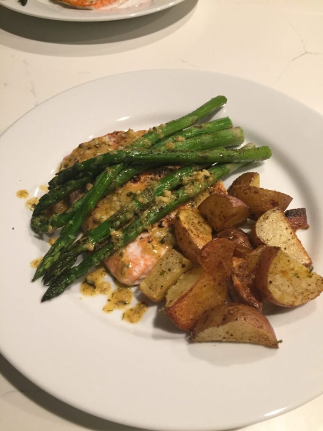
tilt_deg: -55.9
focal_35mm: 29
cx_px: 162
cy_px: 216
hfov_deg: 48.2
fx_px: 361
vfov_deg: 61.7
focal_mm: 4.15
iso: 160
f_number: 2.2
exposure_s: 1/30
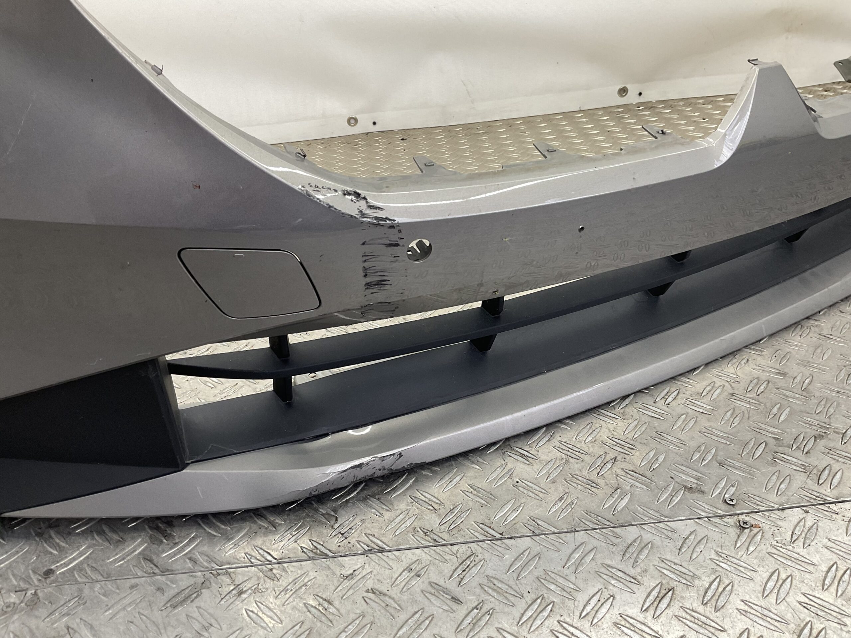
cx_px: 426
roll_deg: +4.1
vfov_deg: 48.2
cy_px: 319
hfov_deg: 61.7
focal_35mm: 29
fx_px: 713
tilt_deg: -30.8
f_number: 1.8
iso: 50
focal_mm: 3
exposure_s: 1/120
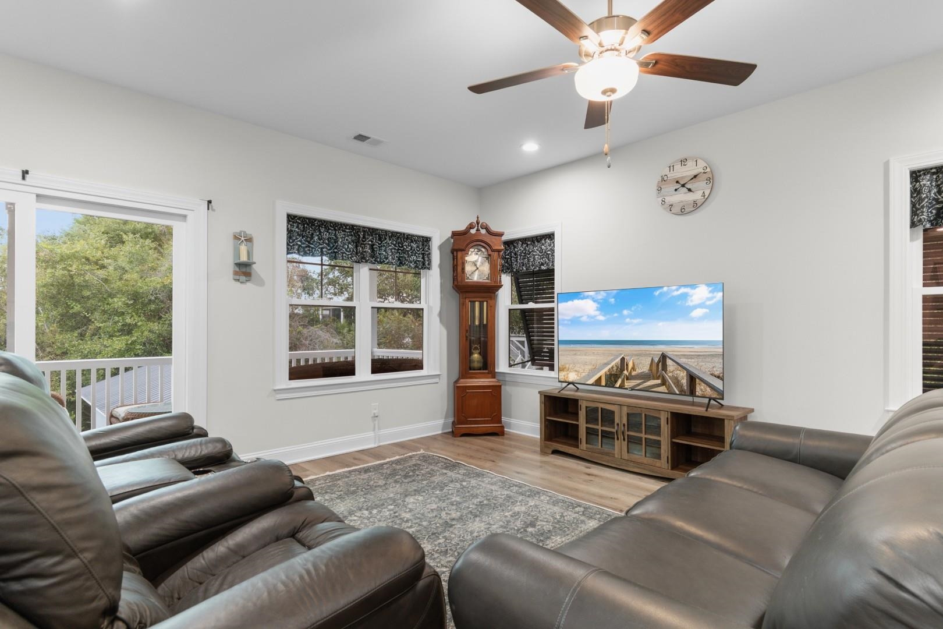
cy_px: 314
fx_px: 445
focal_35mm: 17
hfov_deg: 93.3
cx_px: 472
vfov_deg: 70.4
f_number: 4.8
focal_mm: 11.5
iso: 100
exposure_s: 1/2
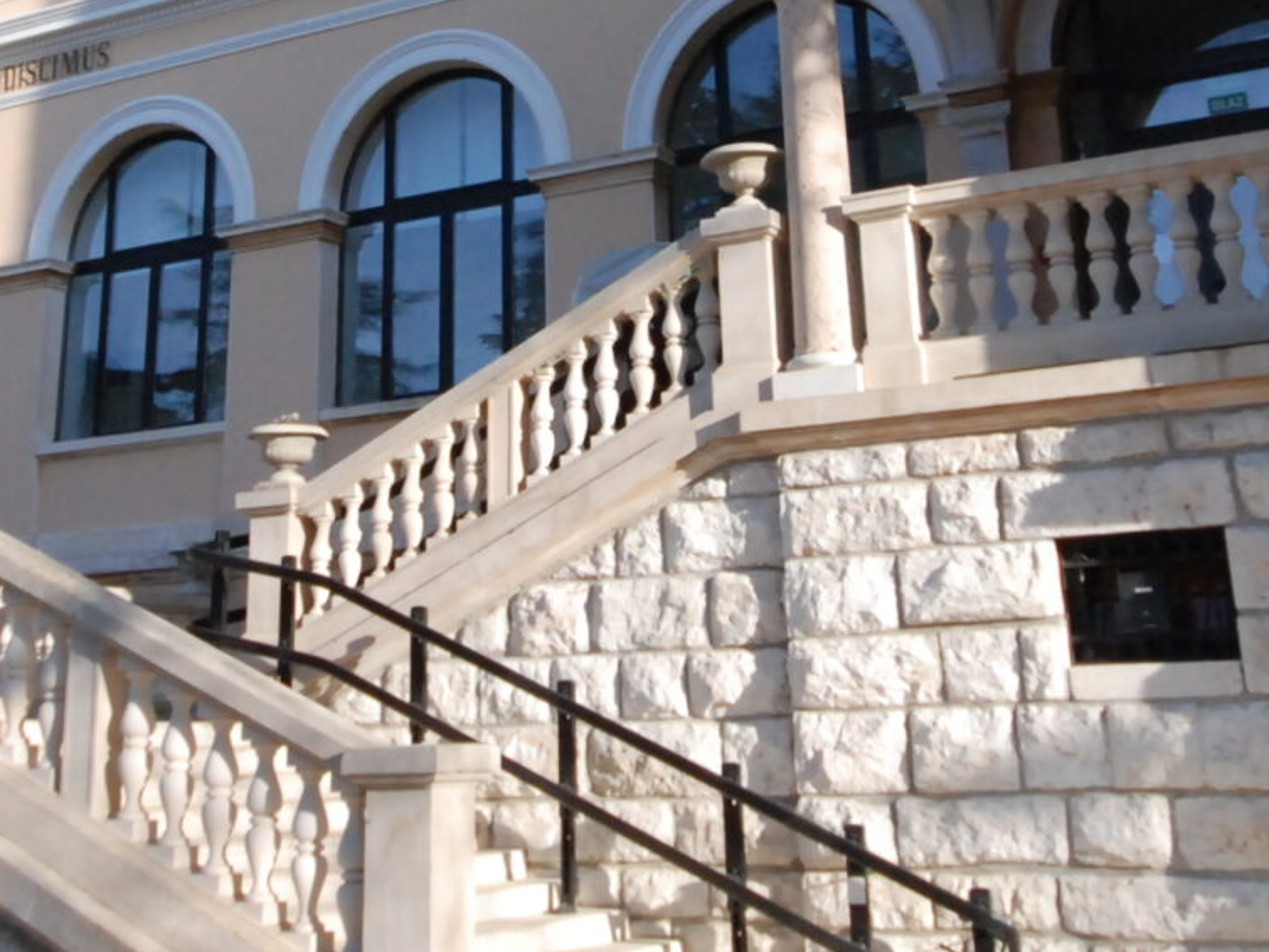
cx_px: 582
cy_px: 5
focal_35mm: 49
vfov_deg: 28.0
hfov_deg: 38.9
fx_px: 1797
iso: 800
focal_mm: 10
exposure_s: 1/250
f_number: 8
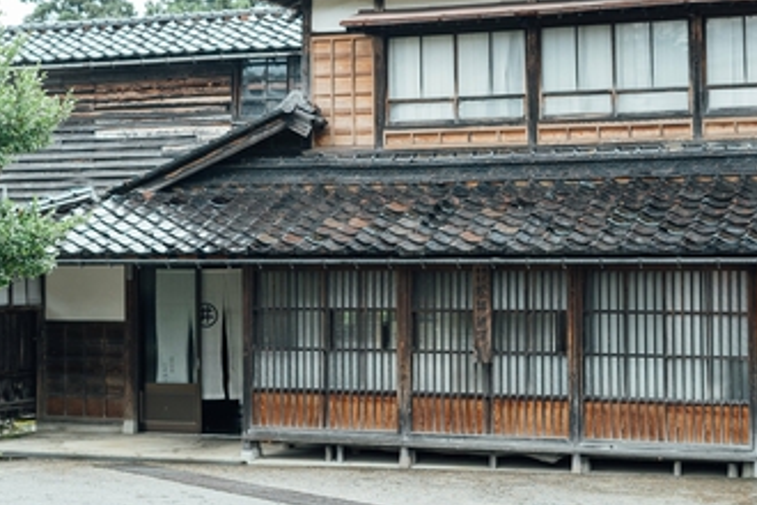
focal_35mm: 84
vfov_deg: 16.2
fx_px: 1766
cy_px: 161
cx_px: 264
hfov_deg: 24.1
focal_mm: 50
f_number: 2.5
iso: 200
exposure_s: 1/500
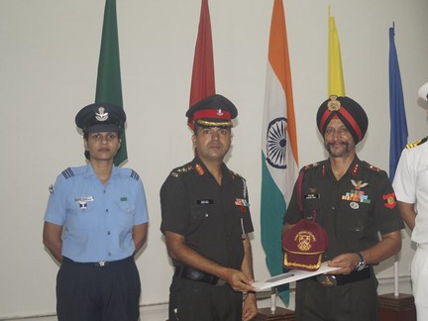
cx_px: 307
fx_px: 692
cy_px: 195
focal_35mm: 56
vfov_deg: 26.0
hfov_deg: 33.8
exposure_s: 1/160
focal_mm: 24
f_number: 4
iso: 800
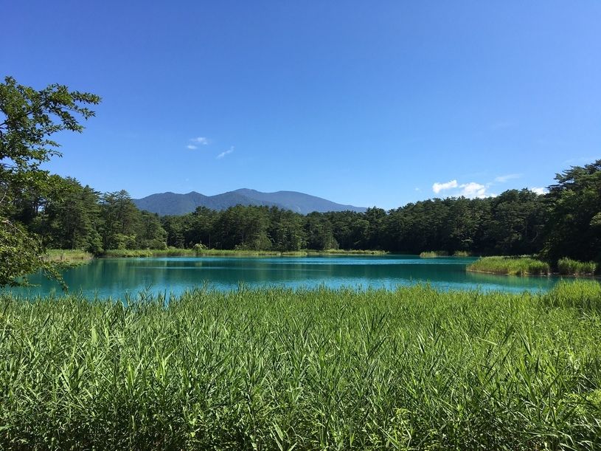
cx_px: 300
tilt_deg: +1.8
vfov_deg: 48.2
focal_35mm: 29
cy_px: 226
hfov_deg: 61.7
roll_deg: -0.2
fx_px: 503
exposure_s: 1/1350
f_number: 2.2
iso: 25
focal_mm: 4.15
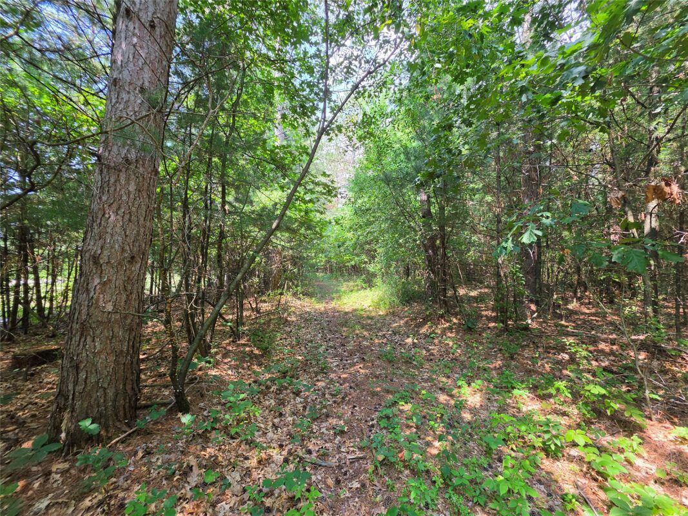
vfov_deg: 89.9
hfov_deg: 106.2
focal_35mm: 13
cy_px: 258
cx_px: 344
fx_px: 258
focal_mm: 2.2
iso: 25
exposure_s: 1/120
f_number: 1.9
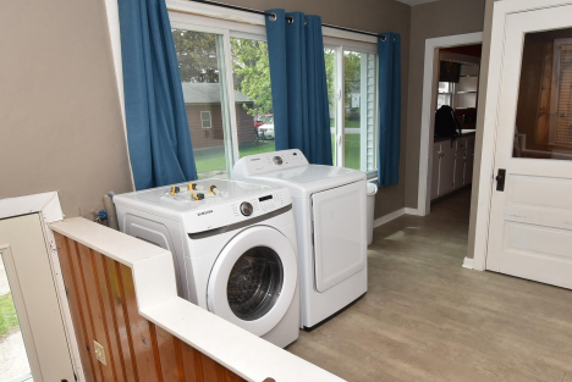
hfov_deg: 73.5
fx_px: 382
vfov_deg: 53.1
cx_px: 310
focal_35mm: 24
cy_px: 217
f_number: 11
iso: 400
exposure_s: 1/100
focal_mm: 10
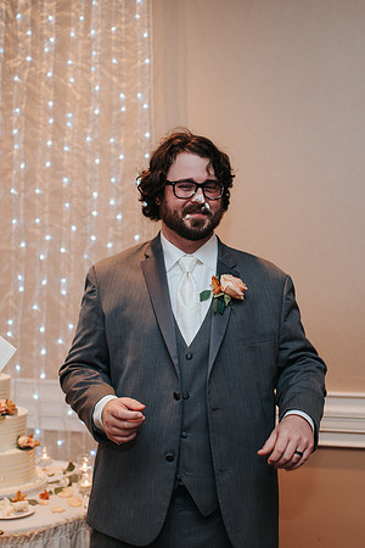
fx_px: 798
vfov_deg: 37.9
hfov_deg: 25.8
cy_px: 274
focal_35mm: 52
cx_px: 206
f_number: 2.8
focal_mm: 35
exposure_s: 1/160
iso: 800
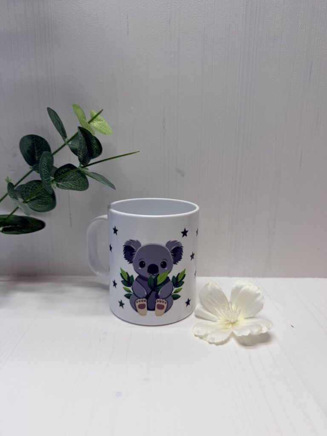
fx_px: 302
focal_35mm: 24
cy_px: 218
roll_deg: +0.2
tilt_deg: -13.8
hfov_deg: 56.8
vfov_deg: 71.6
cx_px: 164
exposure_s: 1/521
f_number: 1.78
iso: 80
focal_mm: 6.76
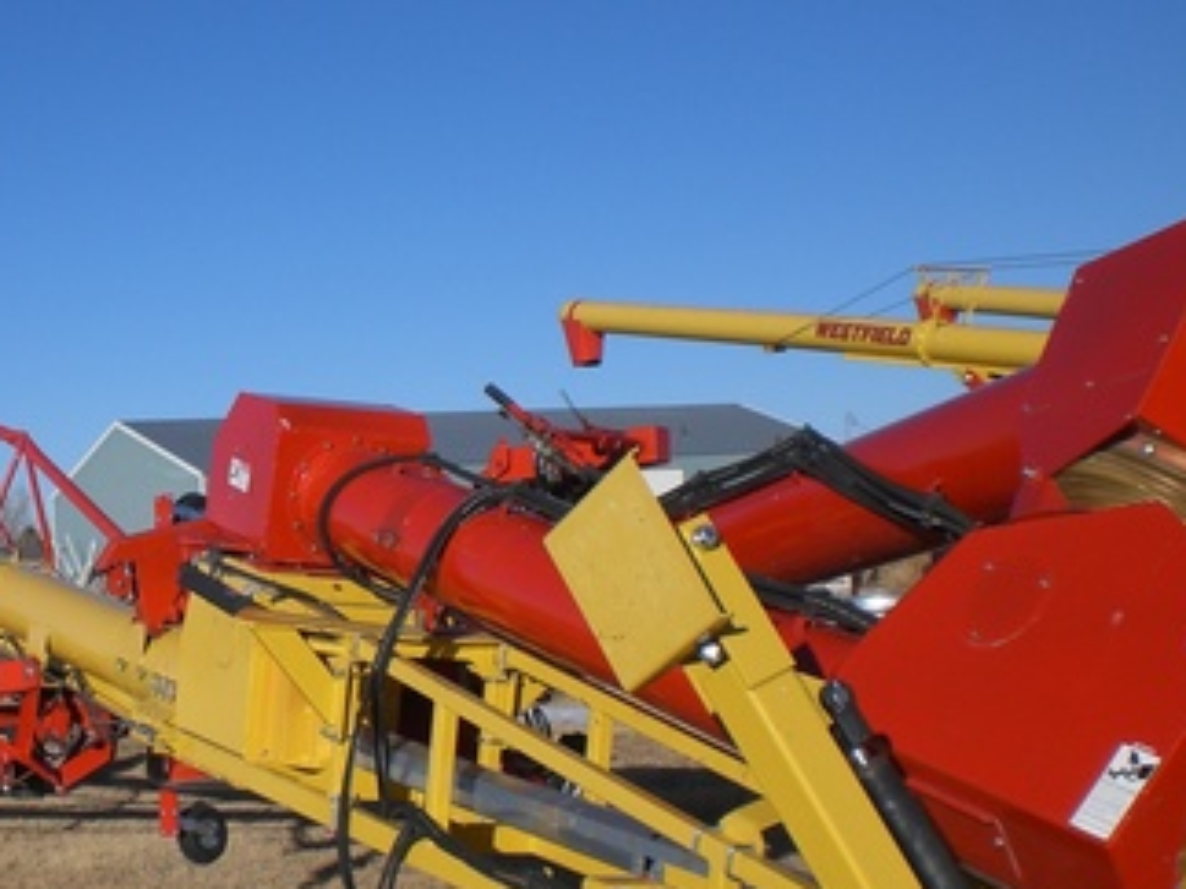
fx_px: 2192
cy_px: 632
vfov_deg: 22.8
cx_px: 198
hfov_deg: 29.4
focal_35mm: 64
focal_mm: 6.3
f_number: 4.4
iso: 50
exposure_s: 1/1000
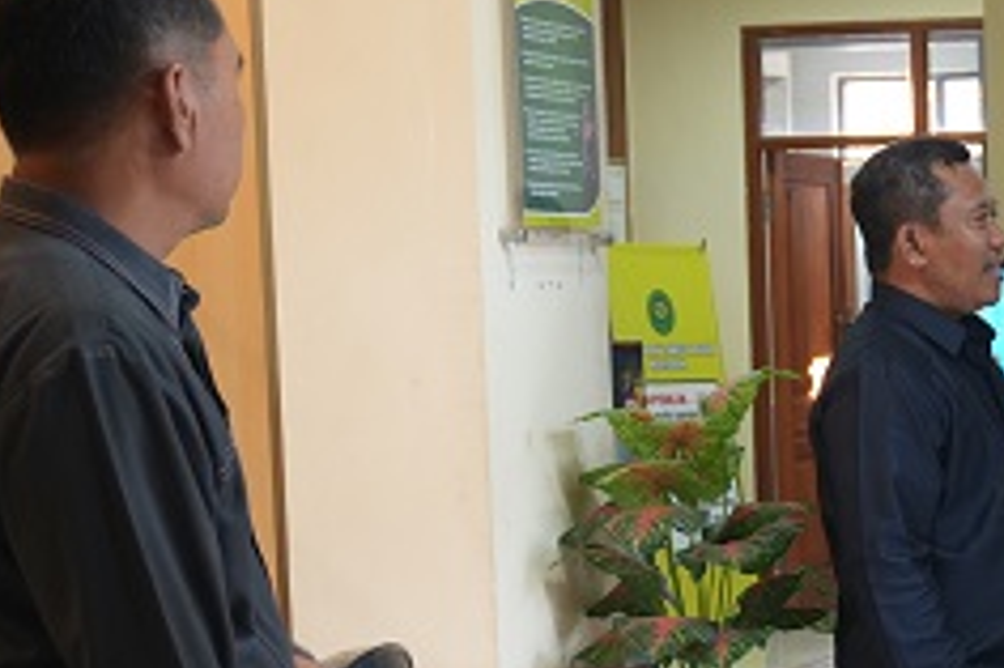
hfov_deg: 18.2
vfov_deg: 12.7
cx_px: 1170
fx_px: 2982
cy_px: 583
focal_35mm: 107
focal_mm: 28
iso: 200
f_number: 4.5
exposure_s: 1/5
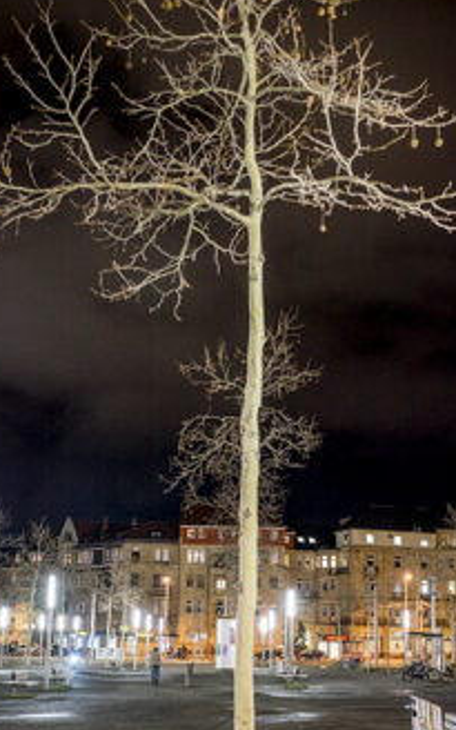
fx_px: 974
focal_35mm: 49
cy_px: 432
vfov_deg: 40.9
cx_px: 229
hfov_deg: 26.3
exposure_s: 1/15
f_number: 2
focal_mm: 35
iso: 1250
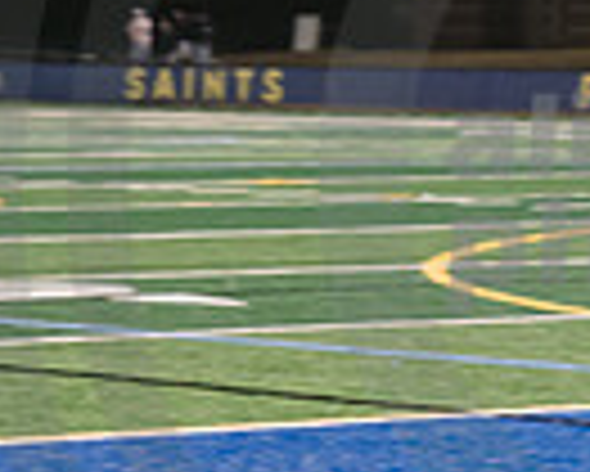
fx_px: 5085
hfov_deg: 6.6
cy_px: 187
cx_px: 761
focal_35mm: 291
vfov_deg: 5.3
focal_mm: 70
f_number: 4
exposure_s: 1/160
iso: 2500
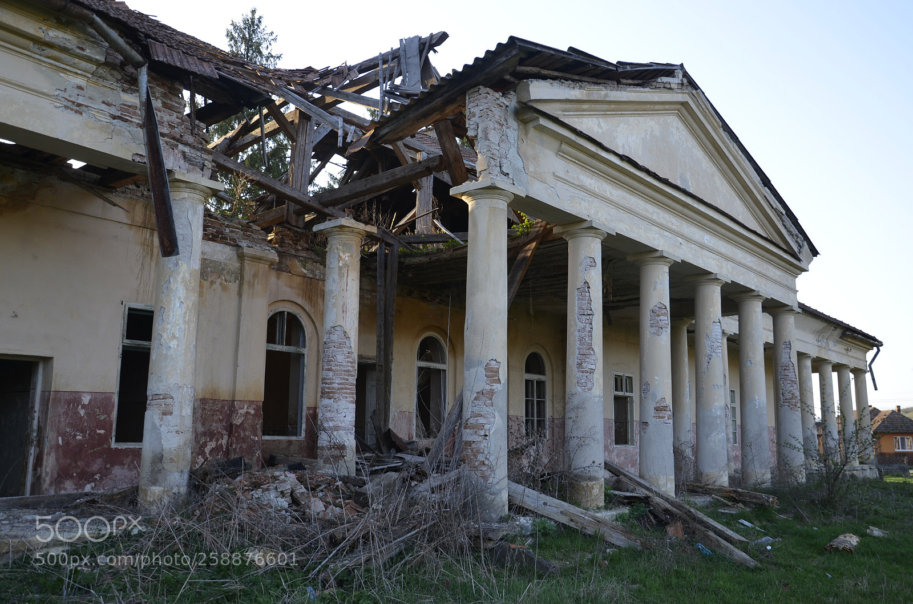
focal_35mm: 32
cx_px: 456
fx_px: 797
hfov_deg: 59.6
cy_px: 302
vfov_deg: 41.5
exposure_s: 1/125
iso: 200
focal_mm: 21
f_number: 5.6
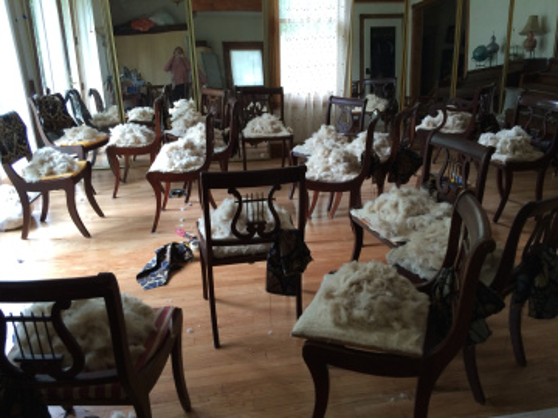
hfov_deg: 61.7
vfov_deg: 48.2
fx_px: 467
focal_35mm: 29
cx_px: 279
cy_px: 209
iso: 100
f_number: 2.2
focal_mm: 4.15
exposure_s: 1/30
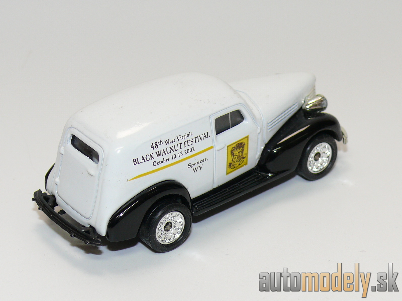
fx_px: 1196
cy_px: 150
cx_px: 201
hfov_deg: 19.1
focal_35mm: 103
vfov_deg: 14.4
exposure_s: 1/30
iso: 100
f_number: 4
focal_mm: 13.6
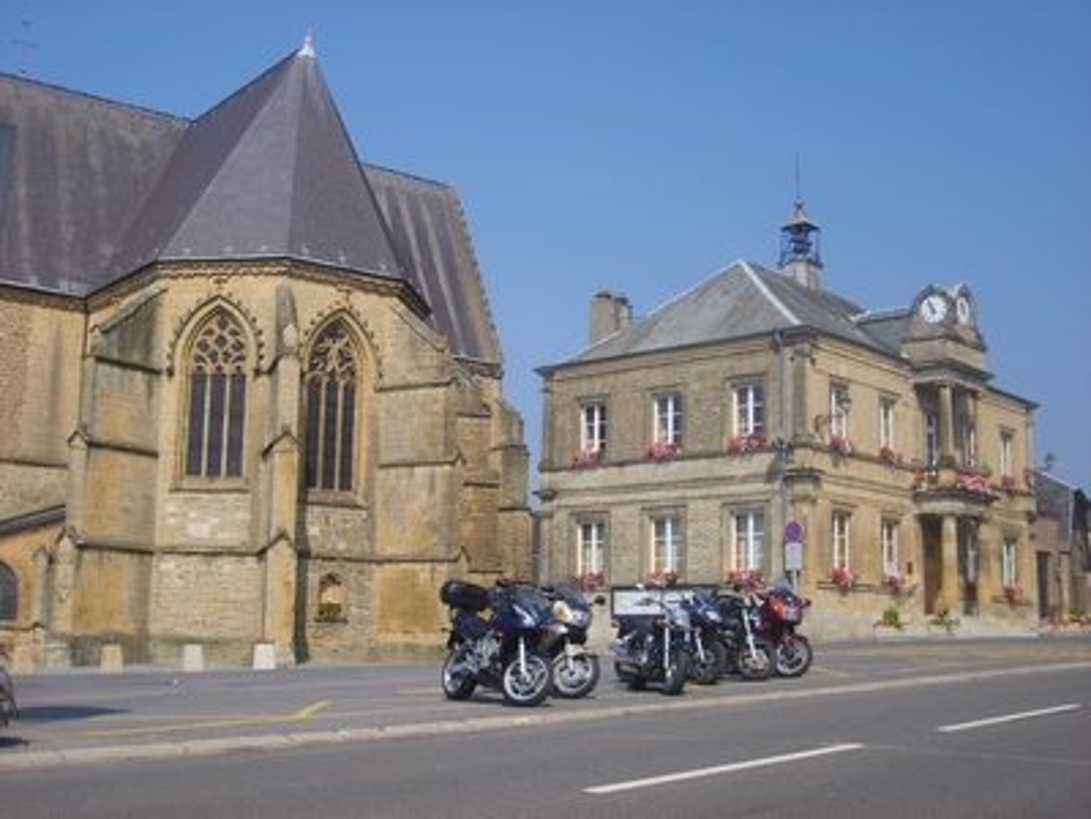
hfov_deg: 43.9
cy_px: 410
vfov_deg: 33.6
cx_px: 546
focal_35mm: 43
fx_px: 1355
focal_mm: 7.2
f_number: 7.7
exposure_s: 1/180
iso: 50
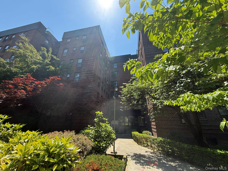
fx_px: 92
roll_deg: +0.1
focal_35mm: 14
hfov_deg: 102.1
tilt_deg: +23.6
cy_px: 86
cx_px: 114
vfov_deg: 85.7
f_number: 2.2
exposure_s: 1/686
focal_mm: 2.22
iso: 50
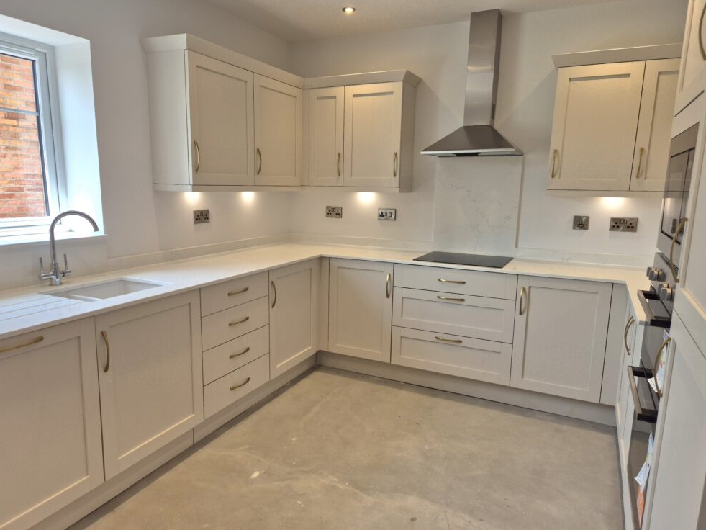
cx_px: 349
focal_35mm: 24
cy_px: 274
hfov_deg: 71.6
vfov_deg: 56.8
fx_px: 490
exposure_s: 1/185
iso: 25
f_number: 1.8
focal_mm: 5.4
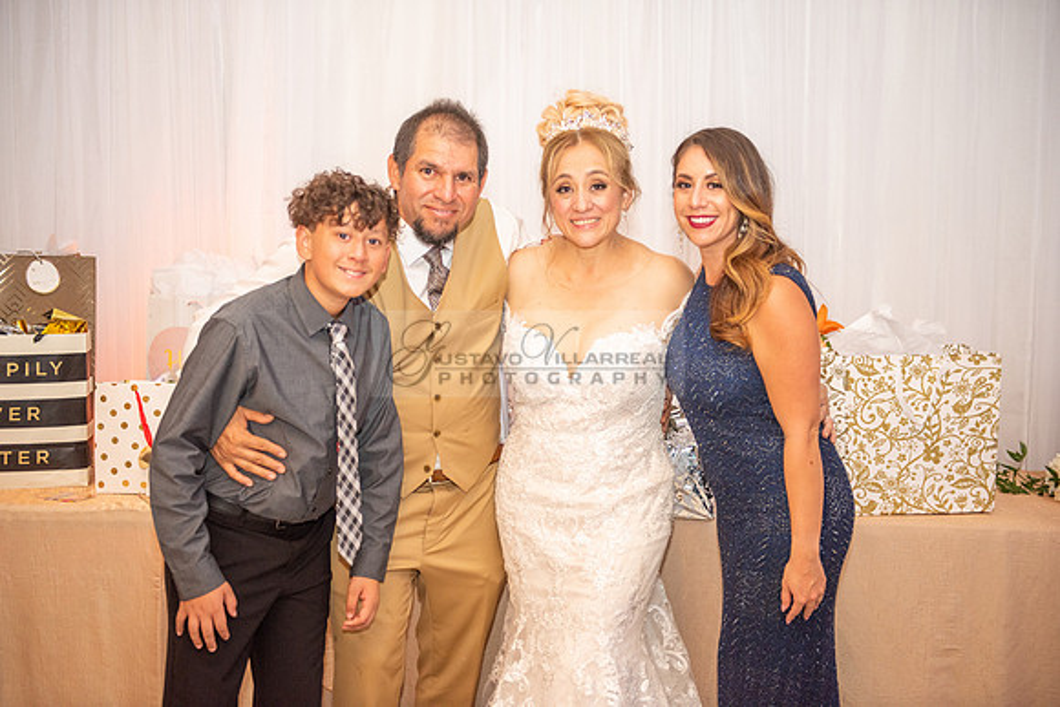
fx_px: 1472
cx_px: 530
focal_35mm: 50
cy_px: 354
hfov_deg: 39.6
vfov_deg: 27.0
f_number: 2.8
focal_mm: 50
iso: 1000
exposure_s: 1/160
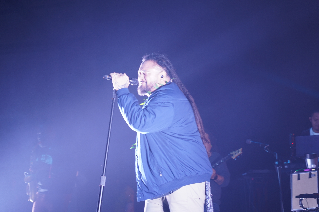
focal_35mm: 105
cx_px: 160
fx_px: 930
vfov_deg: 13.0
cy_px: 106
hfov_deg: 19.5
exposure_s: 1/125
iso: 800
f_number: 4
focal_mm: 105
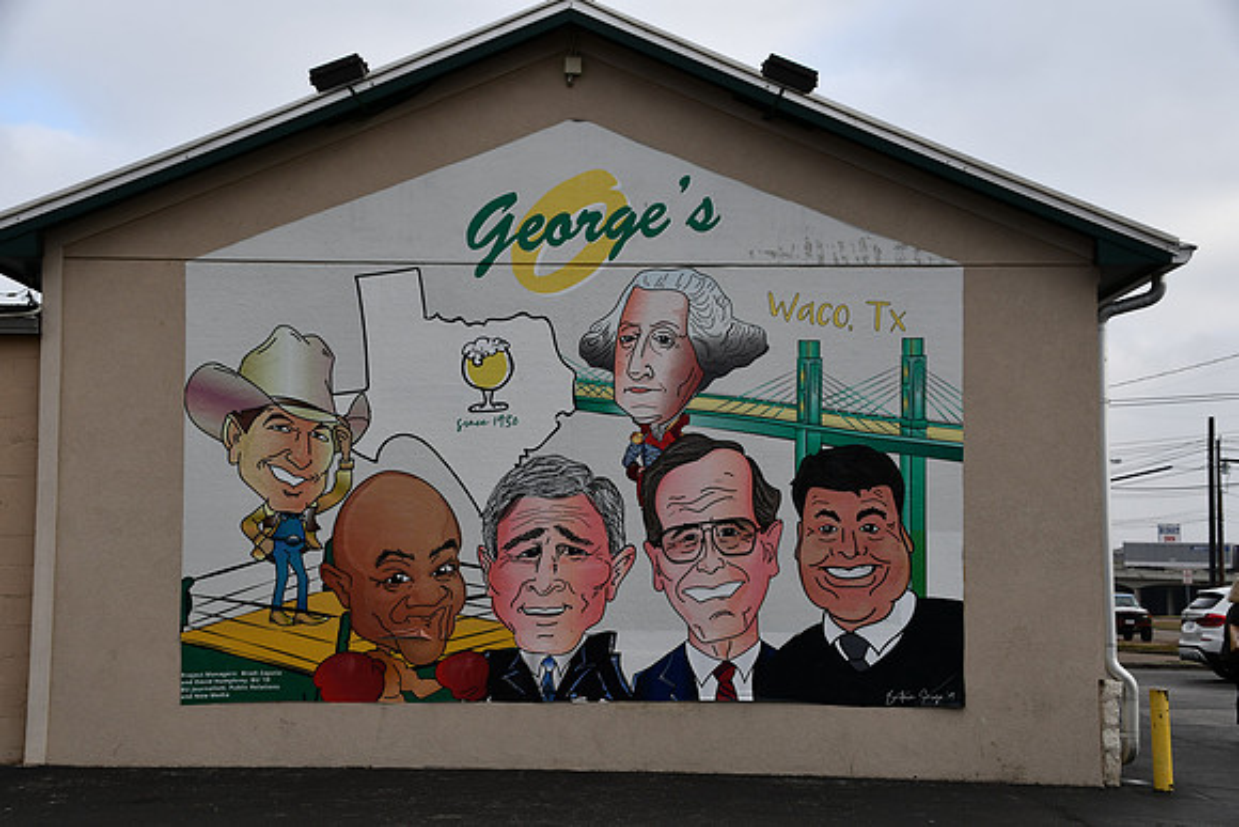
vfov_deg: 26.0
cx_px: 620
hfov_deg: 38.2
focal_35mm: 52
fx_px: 1790
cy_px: 414
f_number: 8
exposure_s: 1/250
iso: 140
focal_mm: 35
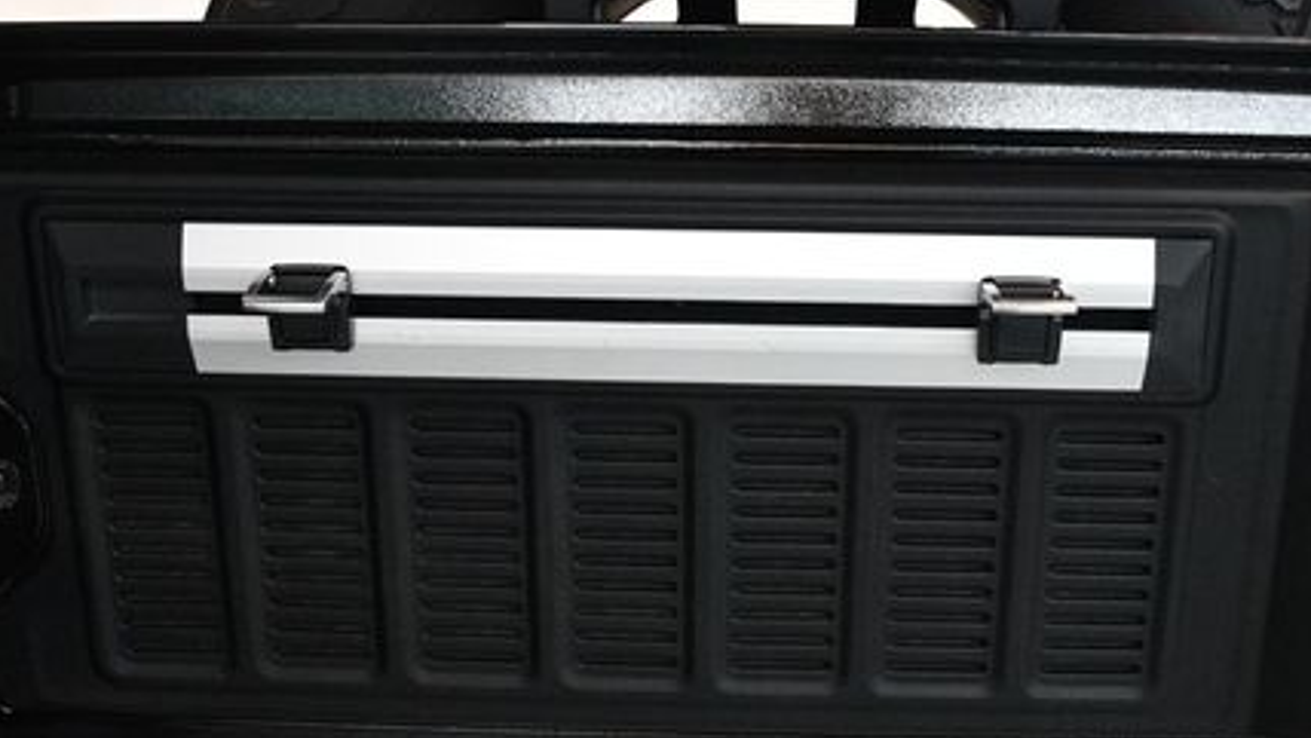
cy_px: 297
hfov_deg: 43.6
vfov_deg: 25.4
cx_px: 750
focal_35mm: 47
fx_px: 1634
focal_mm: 20
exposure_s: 1/125
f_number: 3.5
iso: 2800
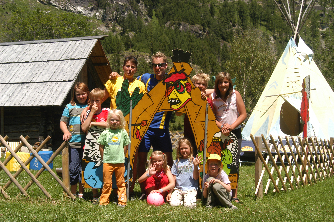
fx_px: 431
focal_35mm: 46
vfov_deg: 28.9
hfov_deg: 42.4
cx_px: 167
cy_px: 111
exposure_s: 1/350
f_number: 10
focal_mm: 31
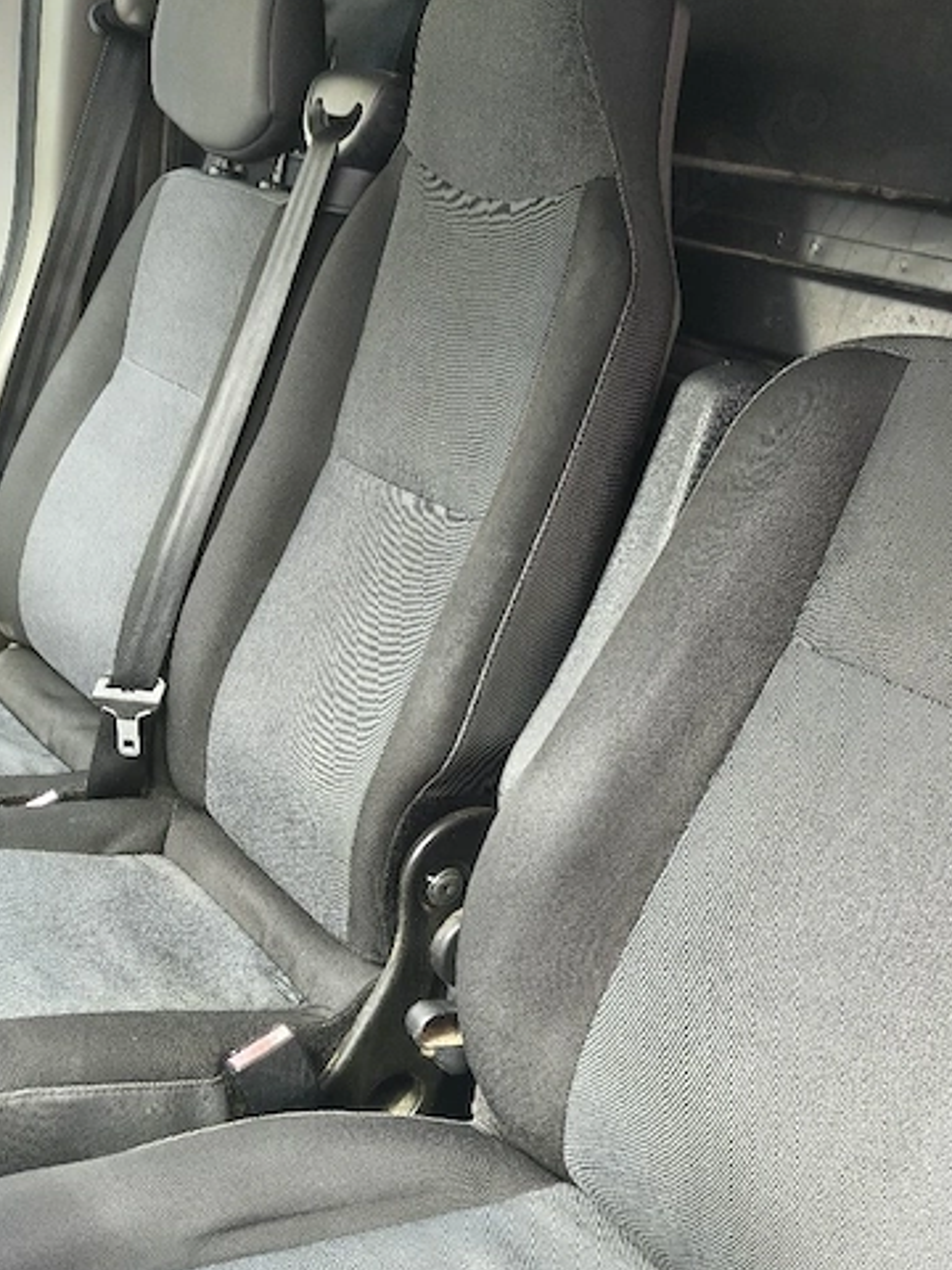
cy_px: 688
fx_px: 1467
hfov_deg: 34.8
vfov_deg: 46.8
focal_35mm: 40
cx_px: 764
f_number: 1.8
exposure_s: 1/100
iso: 394
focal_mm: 5.56
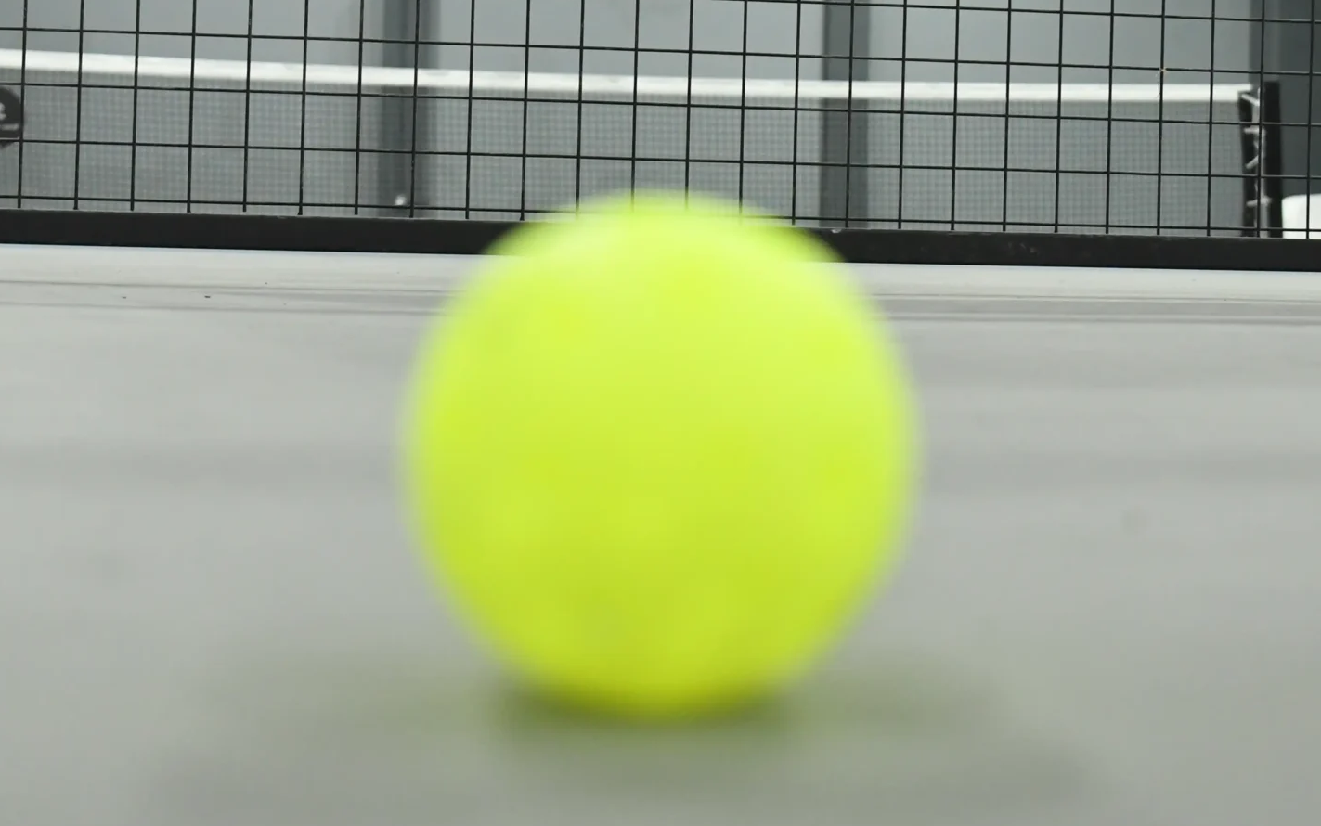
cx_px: 867
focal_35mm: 66
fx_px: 2377
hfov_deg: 30.9
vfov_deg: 19.5
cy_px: 176
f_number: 2.8
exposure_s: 1/320
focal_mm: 24
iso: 2500
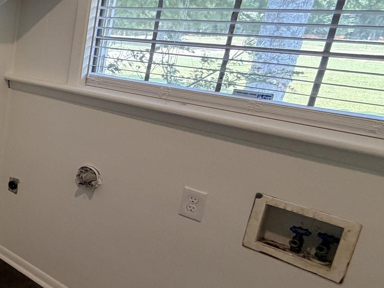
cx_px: -110
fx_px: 411
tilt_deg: -14.0
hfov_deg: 35.3
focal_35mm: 37
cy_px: 111
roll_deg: -1.2
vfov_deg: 38.5
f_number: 2.2
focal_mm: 2.22
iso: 320
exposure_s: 1/120
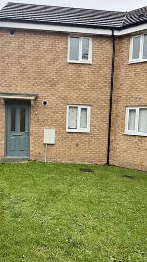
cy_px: 137
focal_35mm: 31
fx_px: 215
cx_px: 68
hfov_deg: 37.7
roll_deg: -2.4
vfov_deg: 62.6
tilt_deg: -3.6
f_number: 2.2
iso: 80
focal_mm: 2.22
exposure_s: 1/121
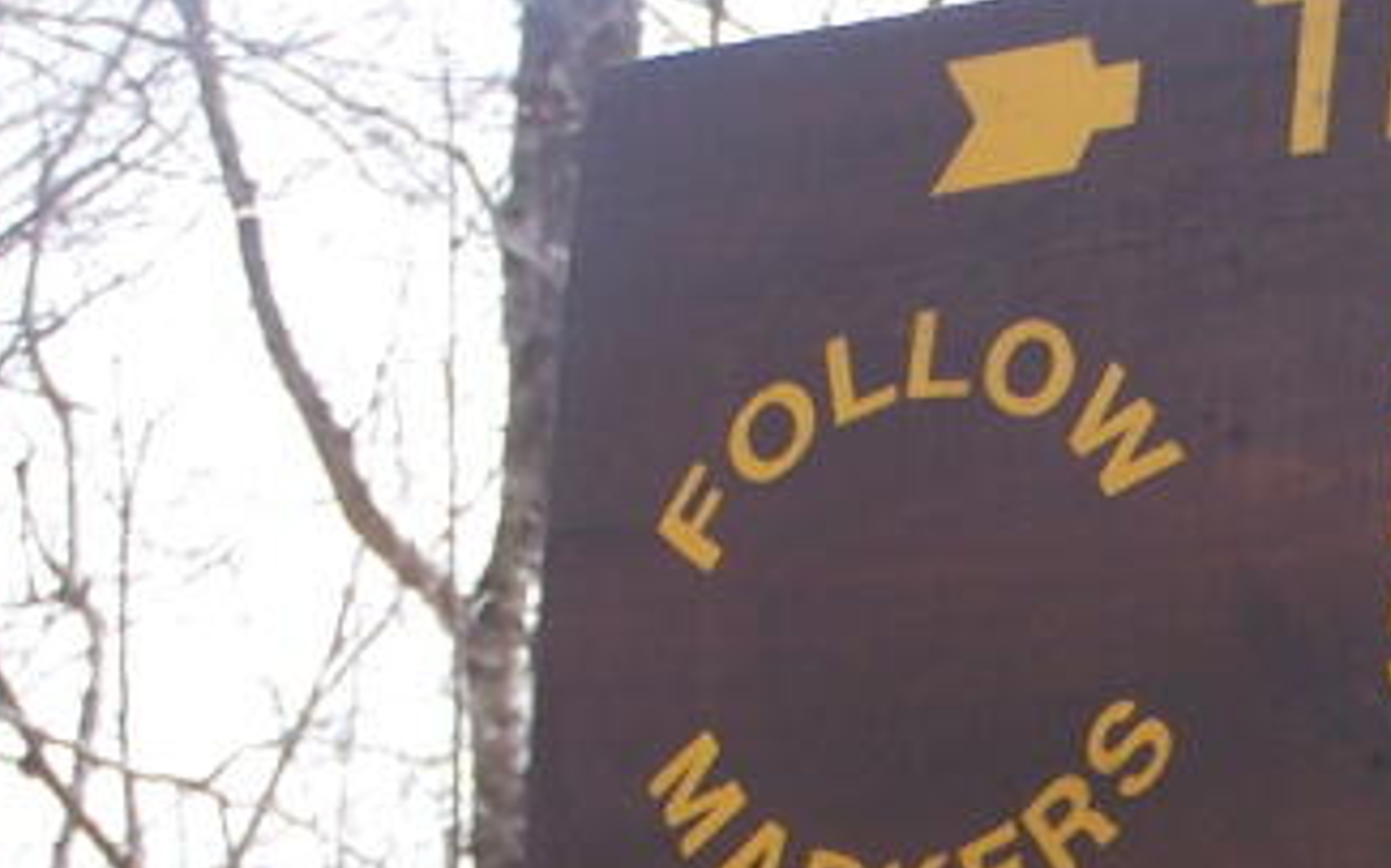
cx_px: 1853
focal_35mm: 224
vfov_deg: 5.8
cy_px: 945
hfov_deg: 9.2
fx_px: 8490
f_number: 3.2
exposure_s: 1/200
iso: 80
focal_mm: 11.1
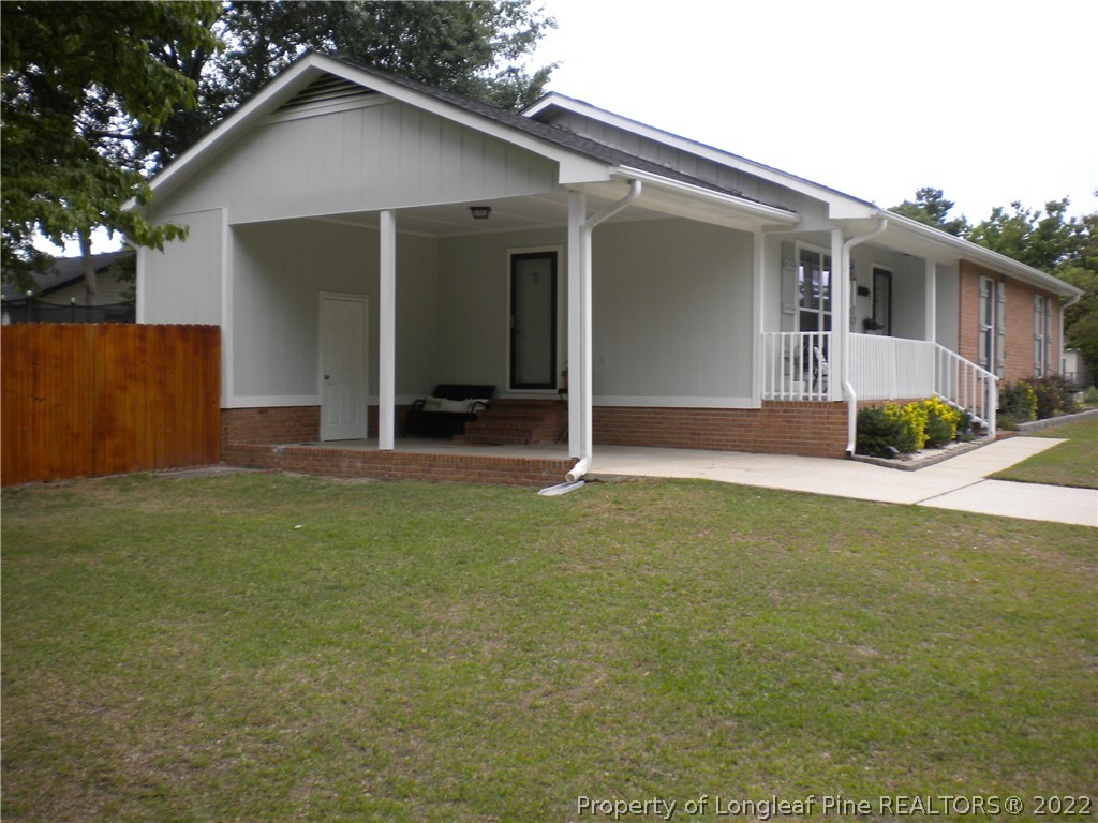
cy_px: 412
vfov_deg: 40.7
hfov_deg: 52.6
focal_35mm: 35
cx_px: 549
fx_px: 1110
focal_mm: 6.3
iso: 80
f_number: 4.6
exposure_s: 1/215
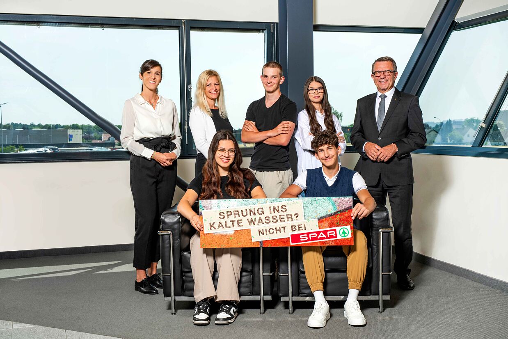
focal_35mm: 50
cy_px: 170
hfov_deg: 39.6
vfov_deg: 27.0
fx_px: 706
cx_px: 254
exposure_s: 1/125
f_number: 11
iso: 160
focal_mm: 50
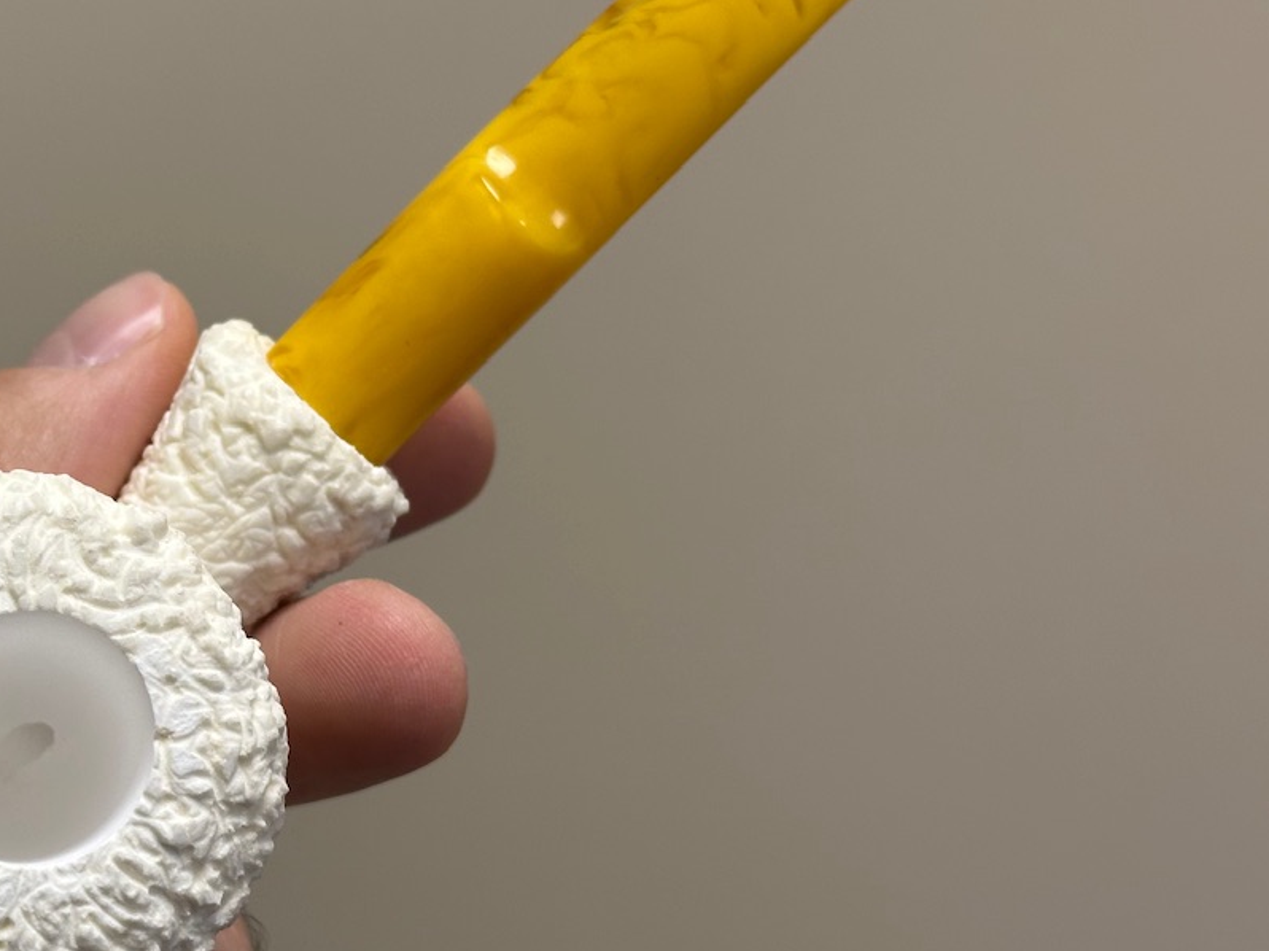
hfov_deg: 25.0
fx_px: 2822
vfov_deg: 19.1
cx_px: 288
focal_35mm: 77
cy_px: 420
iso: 50
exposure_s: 1/100
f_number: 1.78
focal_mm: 6.86
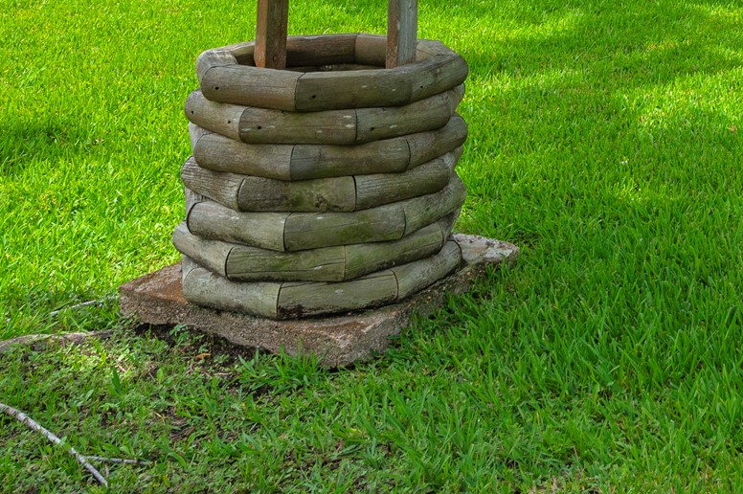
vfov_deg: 21.5
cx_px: 765
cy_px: -175
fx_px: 1155
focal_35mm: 56
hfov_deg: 32.4
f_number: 11
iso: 125
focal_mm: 20
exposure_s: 1/250
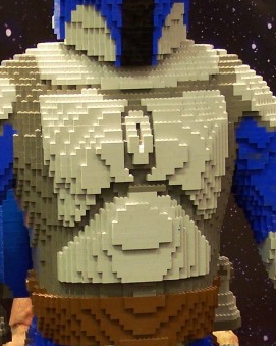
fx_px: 1777
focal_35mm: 174
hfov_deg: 8.9
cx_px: 54
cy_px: 313
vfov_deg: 11.0
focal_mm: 9.8
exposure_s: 1/2
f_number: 3.1
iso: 80
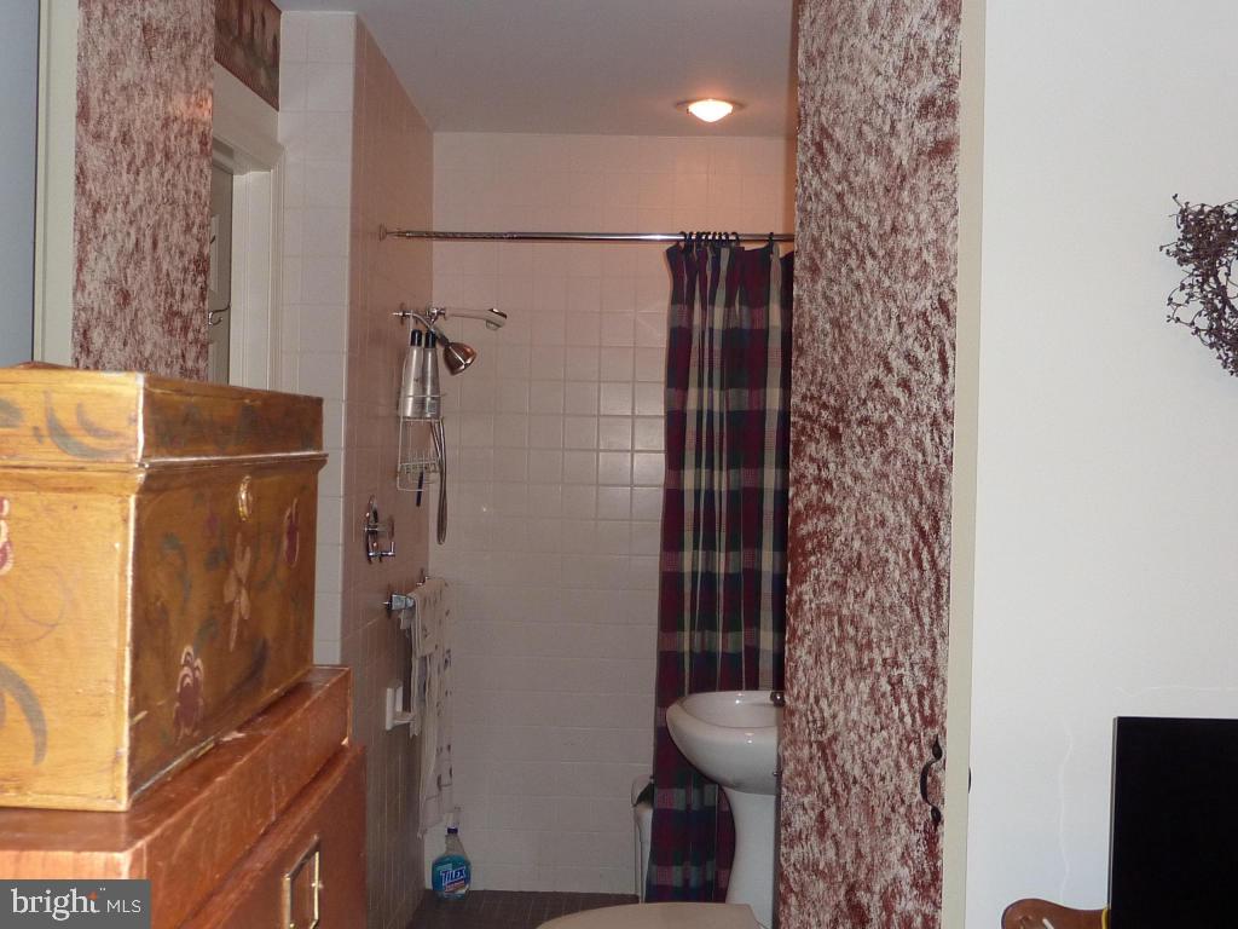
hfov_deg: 42.9
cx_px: 619
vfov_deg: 32.9
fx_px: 1574
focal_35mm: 44
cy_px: 464
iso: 200
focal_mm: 5
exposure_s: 1/30
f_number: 3.4
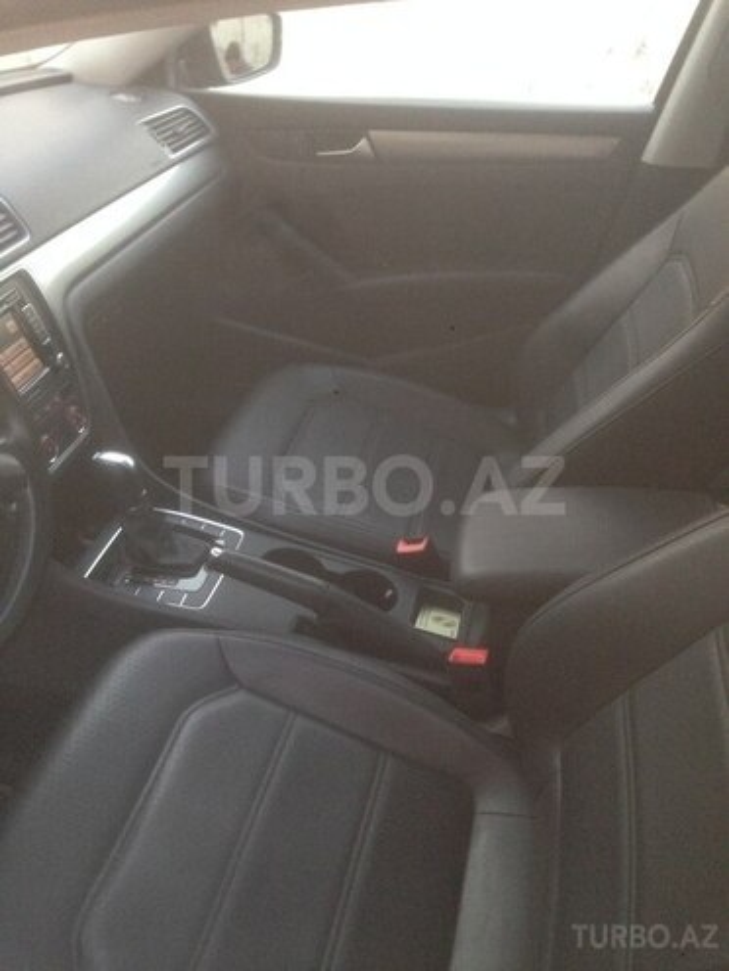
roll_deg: -2.0
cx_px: 364
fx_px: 927
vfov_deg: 55.4
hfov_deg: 42.9
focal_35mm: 33
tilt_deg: -34.6
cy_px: 486
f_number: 2.4
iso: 200
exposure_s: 1/20
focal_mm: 4.12
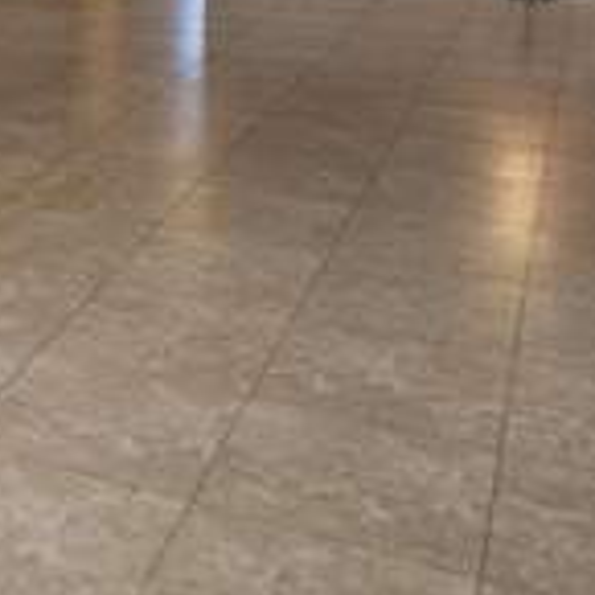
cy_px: -39
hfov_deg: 23.0
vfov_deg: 24.2
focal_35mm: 67
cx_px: -164
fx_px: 1303
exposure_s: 1/120
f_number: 1.8
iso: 100
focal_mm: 5.4
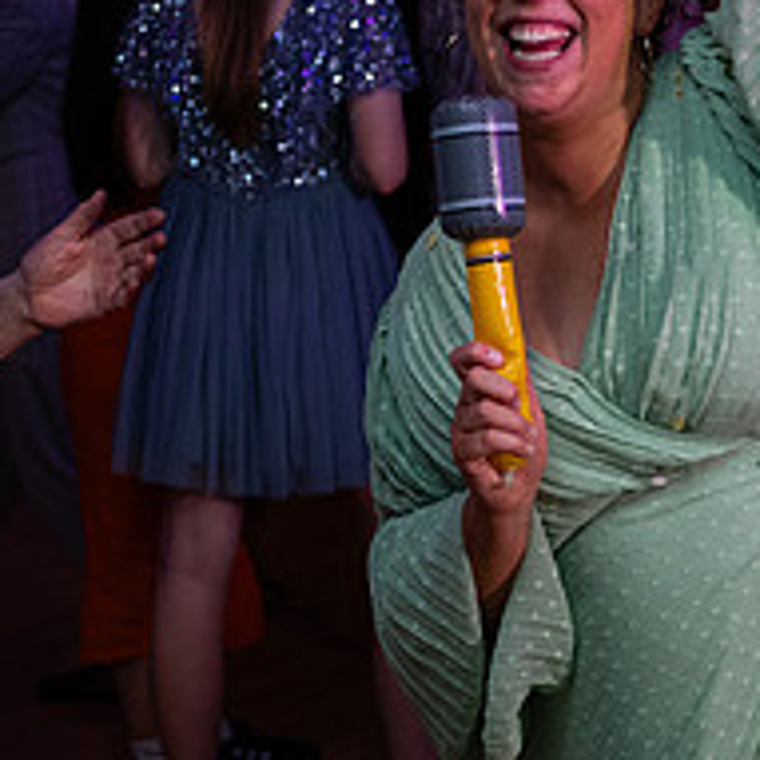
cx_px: 565
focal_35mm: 129
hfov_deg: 13.5
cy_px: 257
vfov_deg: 13.5
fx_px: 3204
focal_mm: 50
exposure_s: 1/160
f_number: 3.5
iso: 640
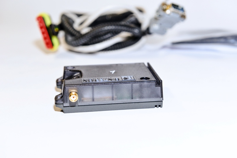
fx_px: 435
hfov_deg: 30.5
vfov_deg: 20.6
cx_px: 118
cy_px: 79
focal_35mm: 66
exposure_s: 1/100
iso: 800
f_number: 8
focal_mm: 66
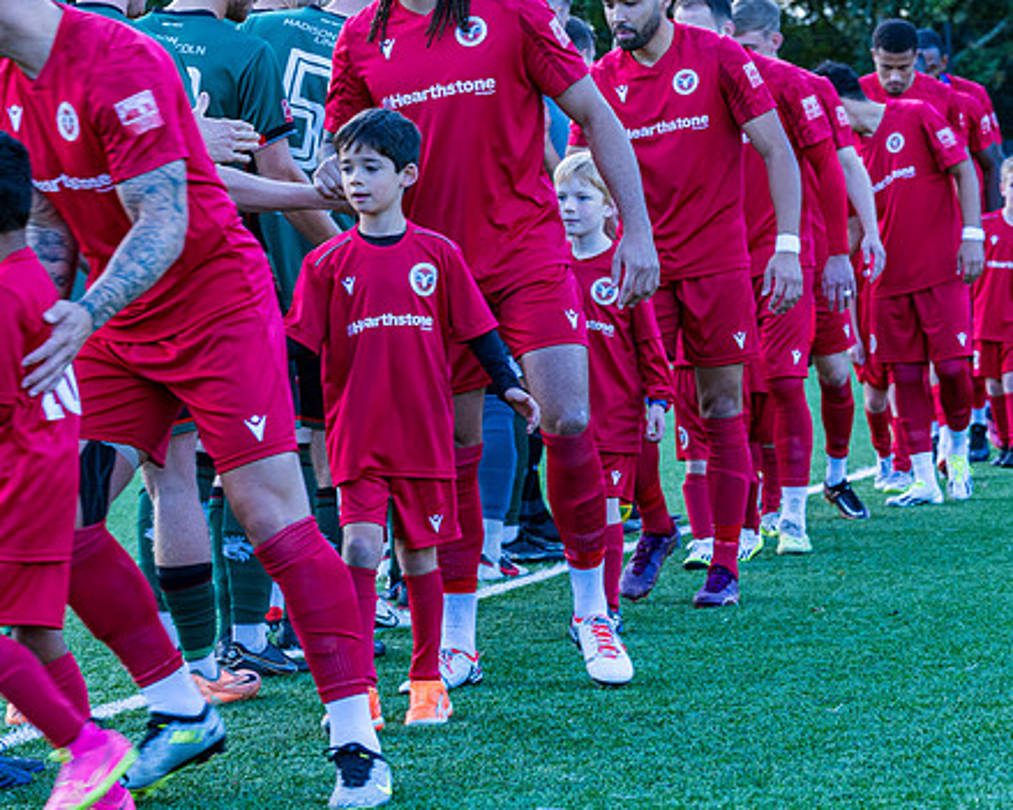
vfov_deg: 9.3
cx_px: 446
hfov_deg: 11.6
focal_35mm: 166
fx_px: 4976
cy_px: 339
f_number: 5
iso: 200
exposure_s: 1/200
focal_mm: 77
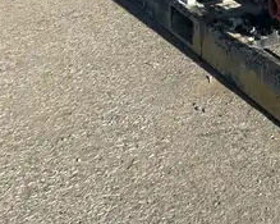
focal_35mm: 85
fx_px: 704
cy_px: -163
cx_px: 341
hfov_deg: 20.9
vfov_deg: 15.7
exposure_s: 1/5587
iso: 50
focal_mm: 5.7
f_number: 1.5
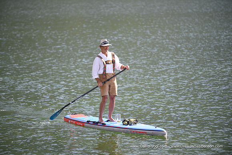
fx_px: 1288
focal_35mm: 200
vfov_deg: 6.9
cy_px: 78
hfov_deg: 10.3
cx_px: 116
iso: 200
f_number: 2.8
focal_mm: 200
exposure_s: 1/400
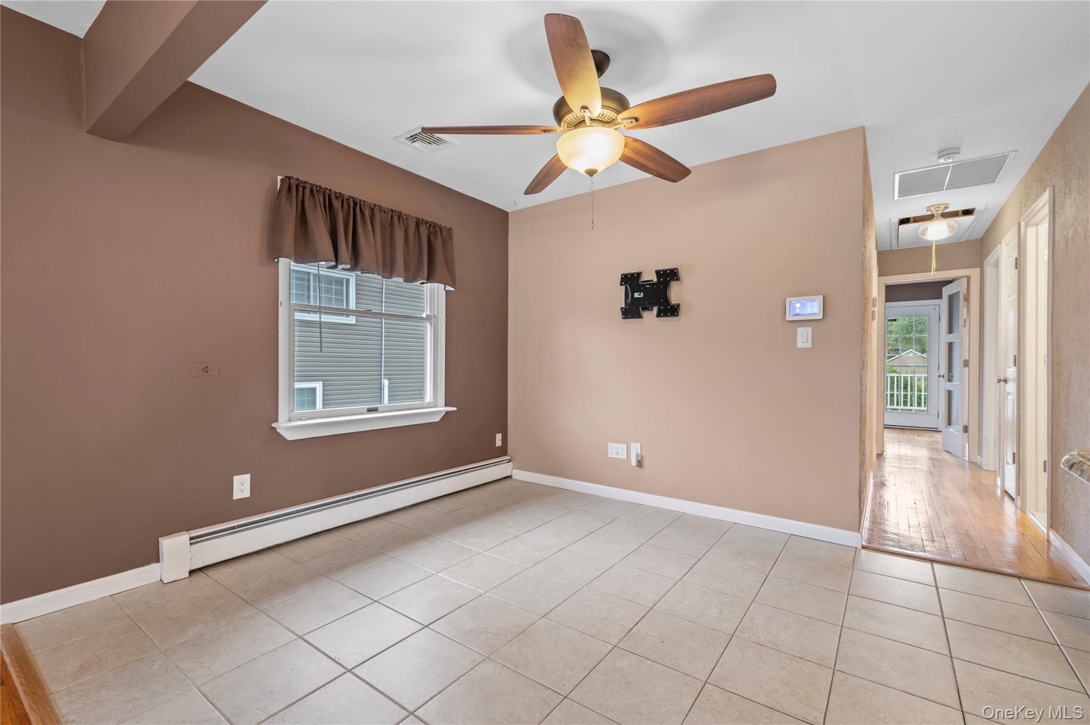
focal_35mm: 15
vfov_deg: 77.2
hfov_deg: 100.4
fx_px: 454
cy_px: 362
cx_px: 545
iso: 500
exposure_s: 1/4
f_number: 8
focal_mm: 15
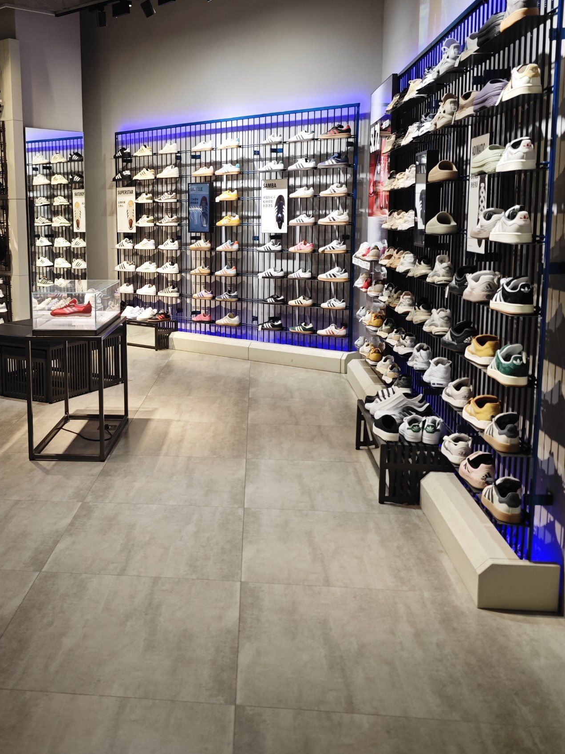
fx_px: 805
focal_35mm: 37
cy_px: 329
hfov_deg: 37.8
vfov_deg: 50.0
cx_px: 146
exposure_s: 1/100
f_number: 1.9
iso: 160
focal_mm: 8.7
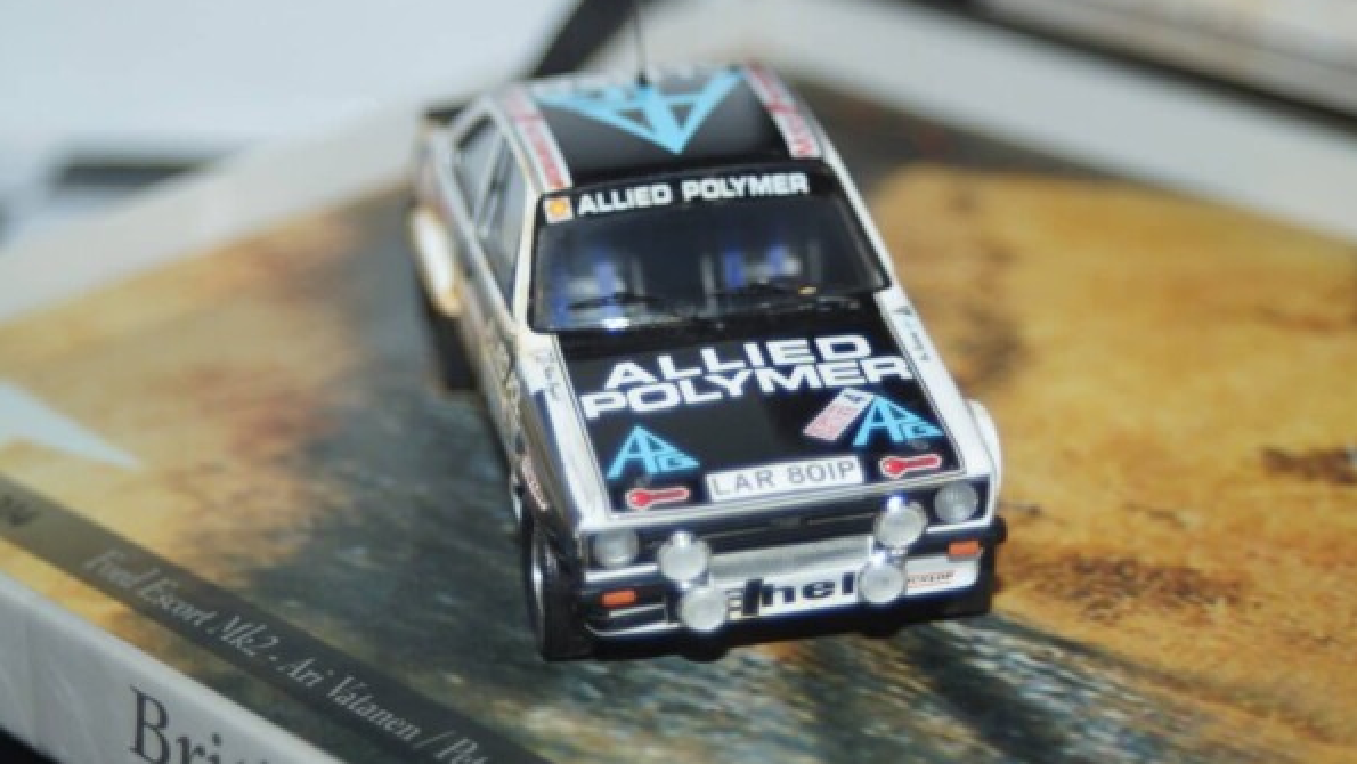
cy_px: 353
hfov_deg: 22.4
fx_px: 3419
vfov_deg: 12.7
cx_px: 680
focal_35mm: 95
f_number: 5.6
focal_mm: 60
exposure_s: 1/80
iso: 250
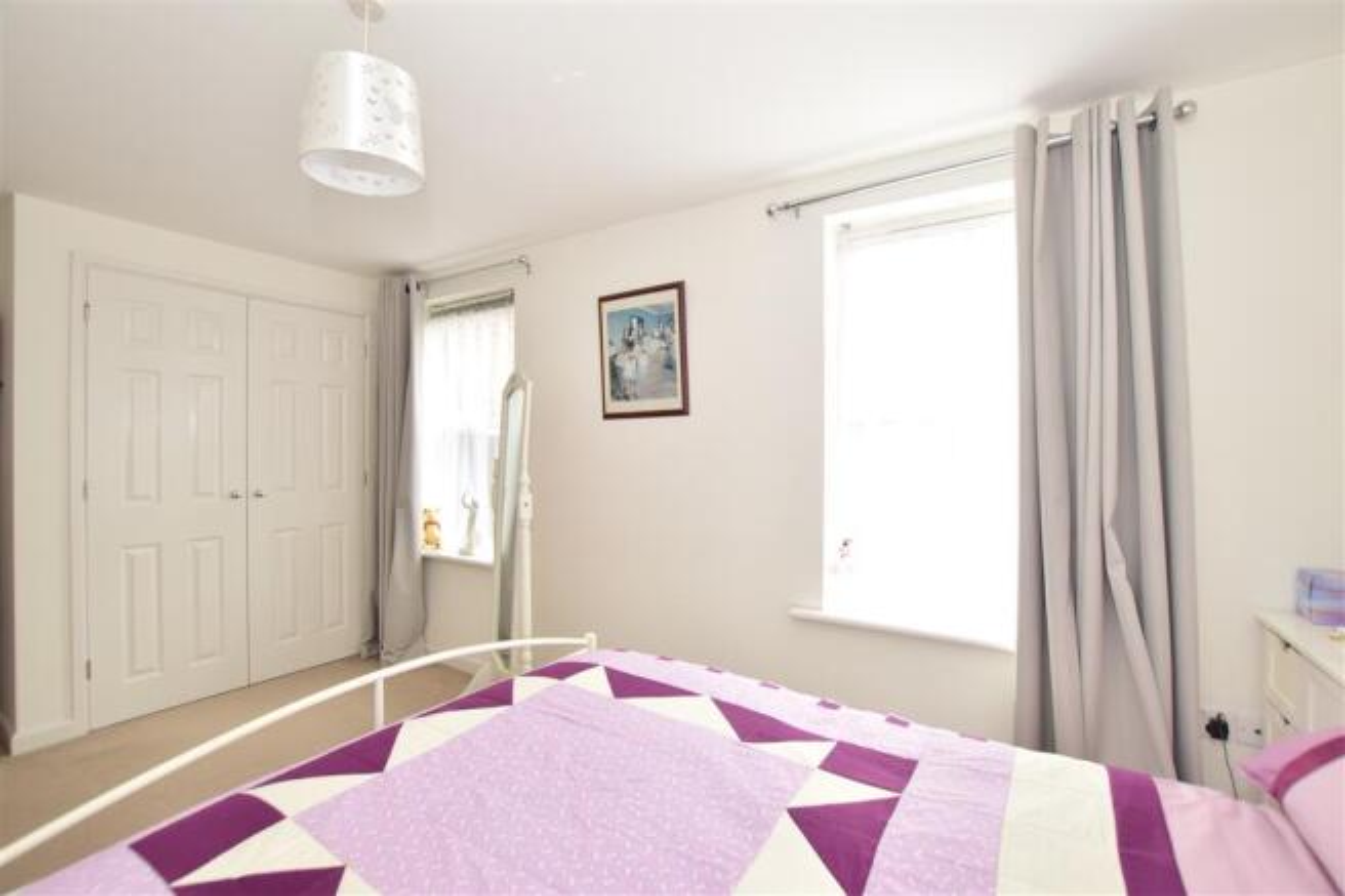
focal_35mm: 15
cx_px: 672
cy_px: 448
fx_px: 560
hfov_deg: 100.4
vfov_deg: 77.3
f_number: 9
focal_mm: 10
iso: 500
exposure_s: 1/60
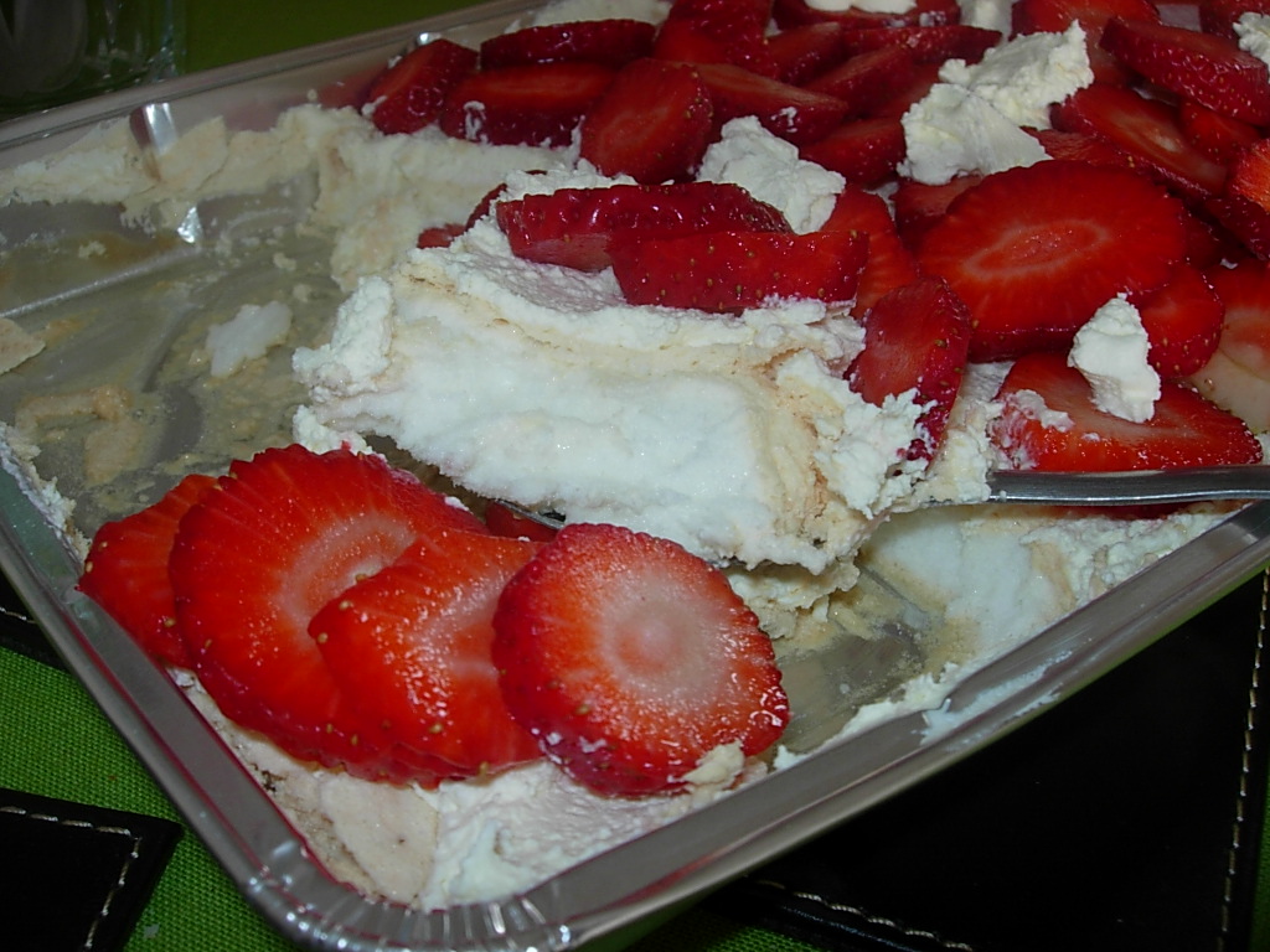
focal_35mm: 38
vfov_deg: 37.7
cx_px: 635
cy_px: 476
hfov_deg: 49.0
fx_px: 1394
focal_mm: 7.8
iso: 79
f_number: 4.8
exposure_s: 1/32
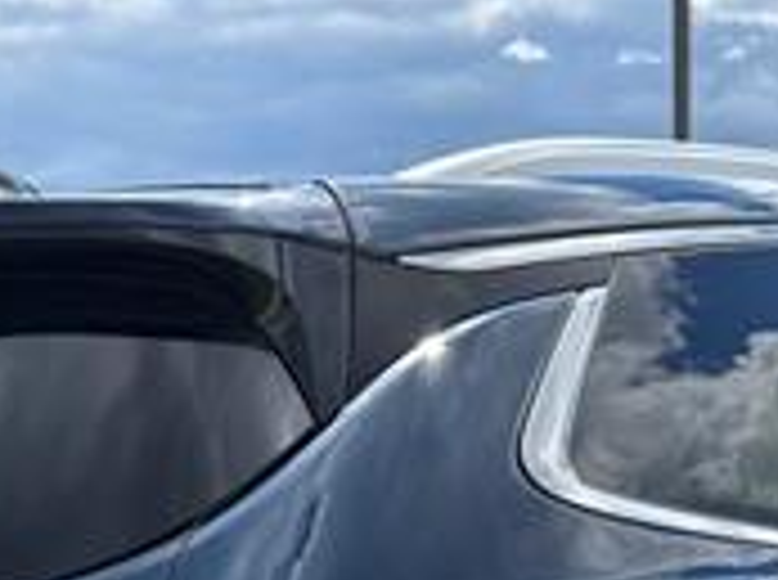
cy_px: 962
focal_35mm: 89
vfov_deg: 14.9
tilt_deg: -11.4
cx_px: 229
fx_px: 1996
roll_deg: +2.9
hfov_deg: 21.9
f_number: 1.78
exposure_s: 1/2710
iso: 80
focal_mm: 6.76
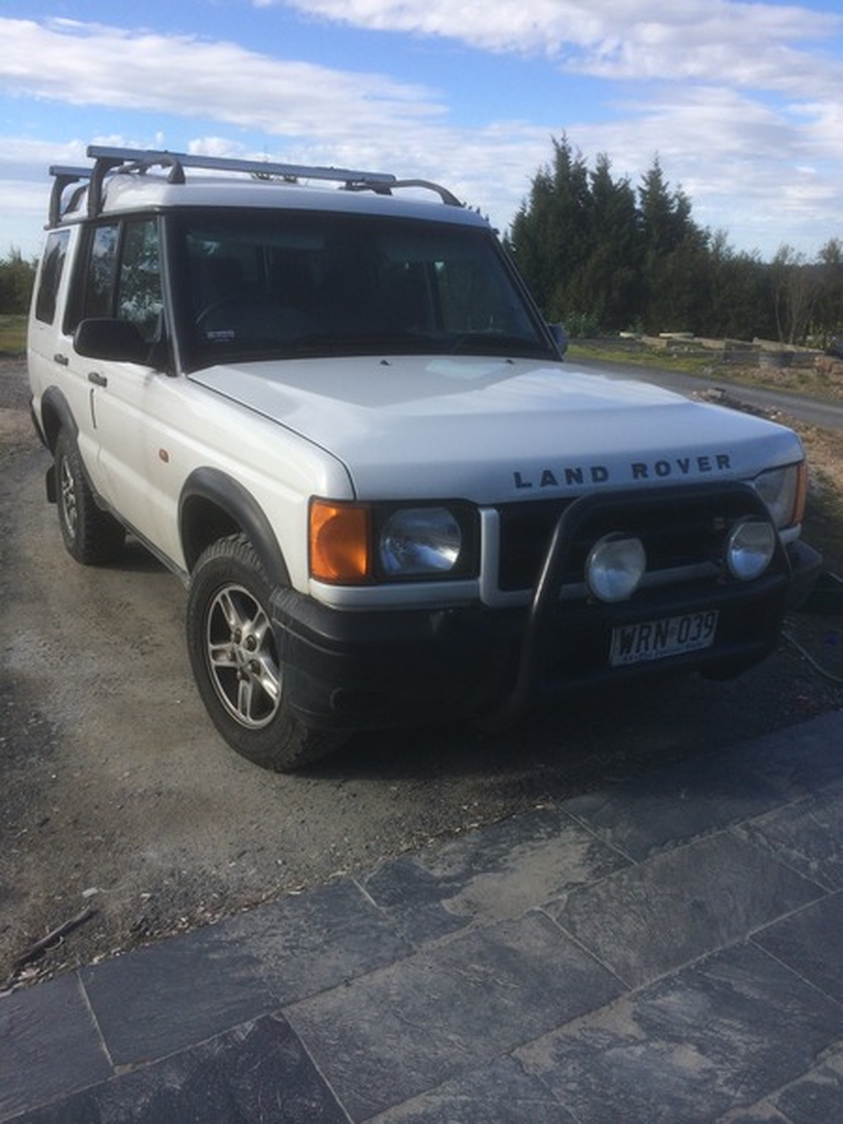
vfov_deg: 60.0
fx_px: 974
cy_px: 562
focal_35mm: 30
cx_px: 422
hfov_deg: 46.8
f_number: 2.2
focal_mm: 4.12
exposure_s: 1/1325
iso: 32
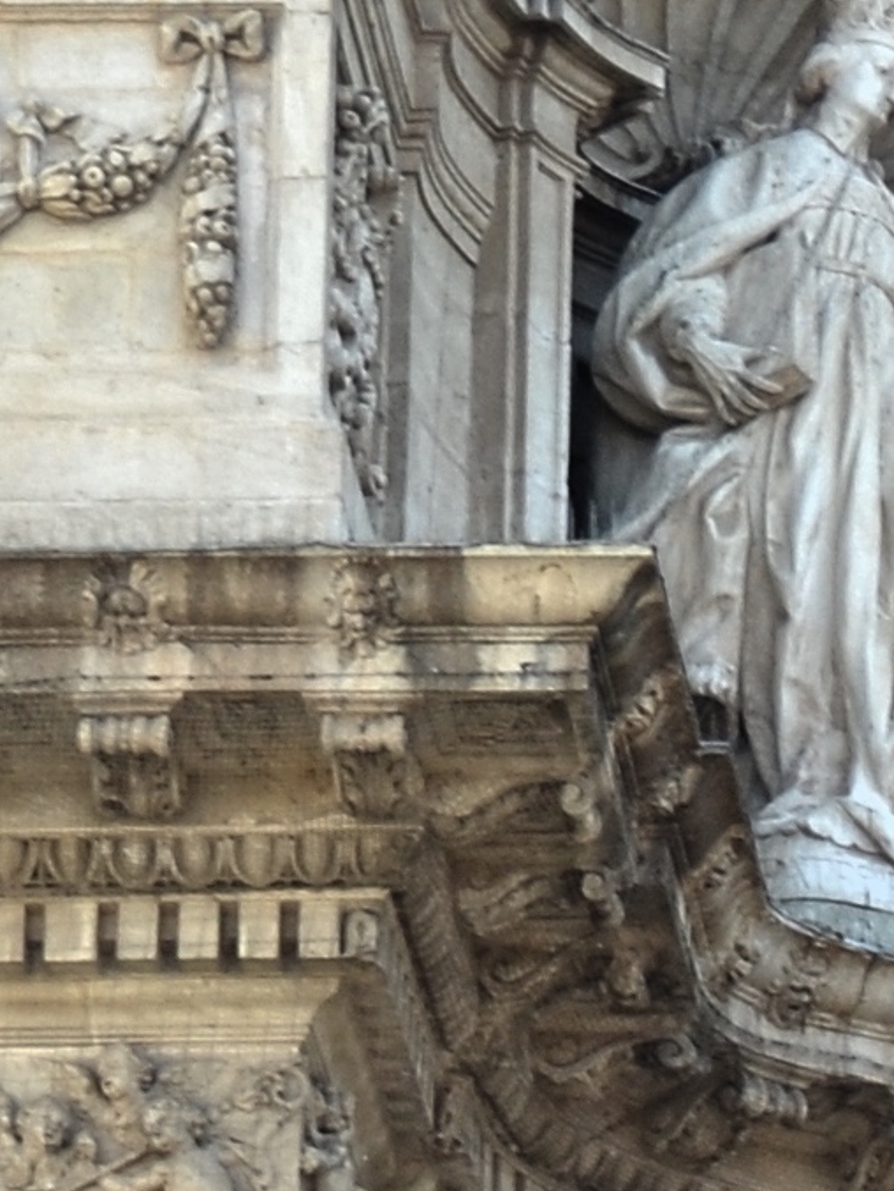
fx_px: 13701
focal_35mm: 398
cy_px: 2306
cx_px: 2534
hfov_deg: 3.7
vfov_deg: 4.9
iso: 200
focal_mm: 38
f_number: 7.1
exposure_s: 1/200
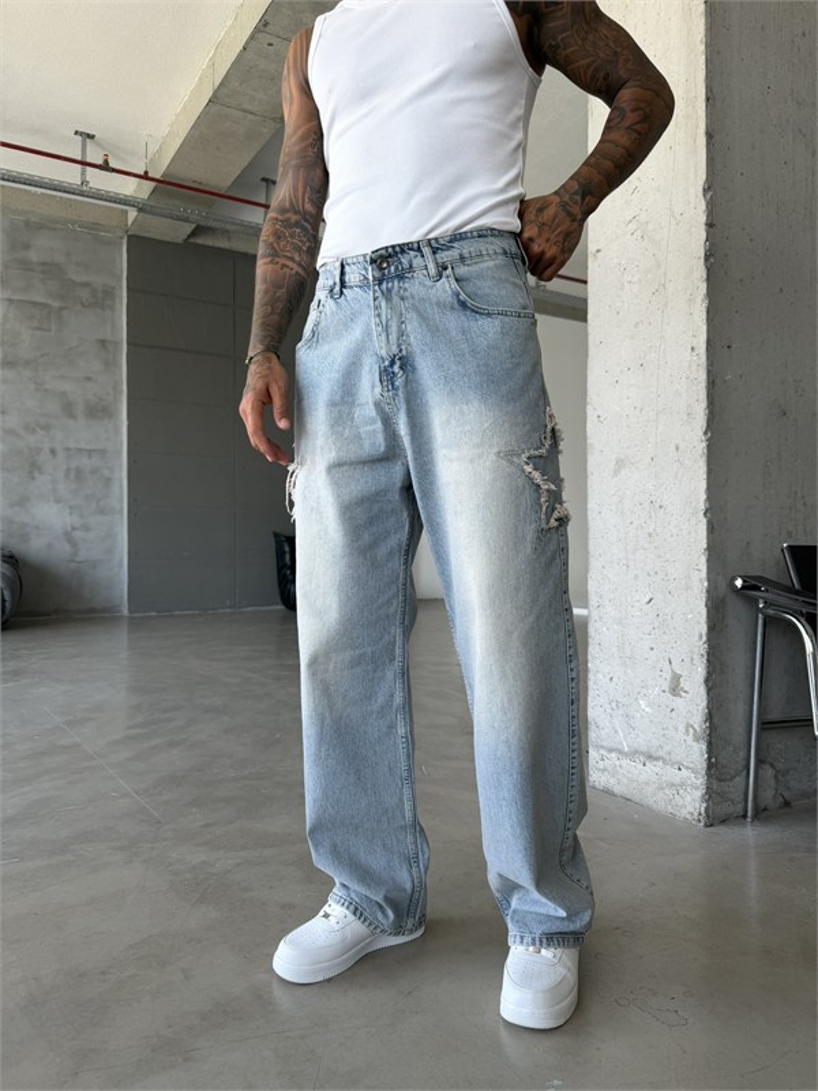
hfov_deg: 56.8
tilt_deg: -0.2
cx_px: 409
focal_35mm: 24
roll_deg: +0.0
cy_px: 546
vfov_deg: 71.6
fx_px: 756
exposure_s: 1/121
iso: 100
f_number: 1.78
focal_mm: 6.76
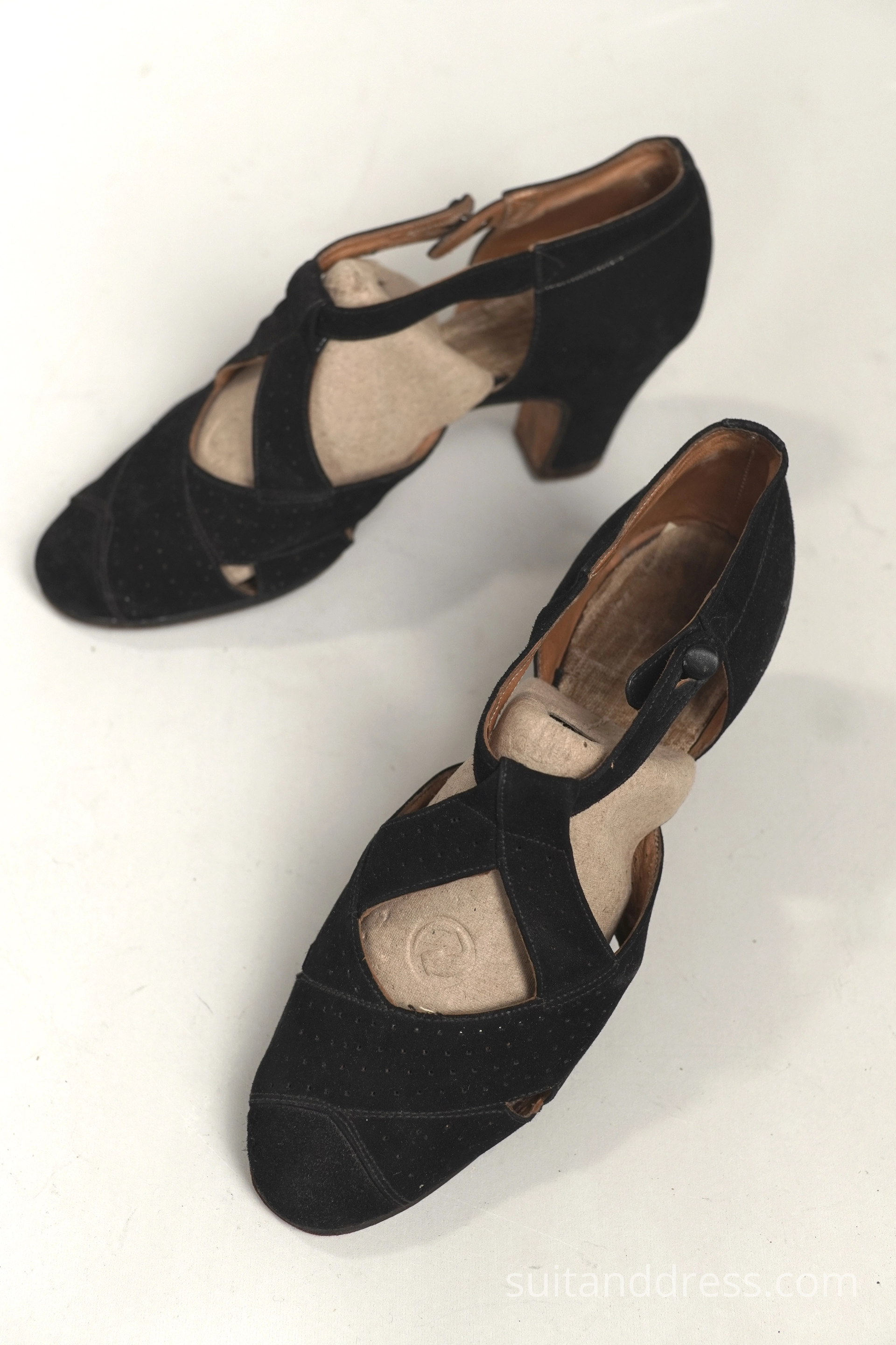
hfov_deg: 28.1
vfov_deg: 41.1
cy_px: 672
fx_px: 1792
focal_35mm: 48
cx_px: 448
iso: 400
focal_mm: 32
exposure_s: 1/80
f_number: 4
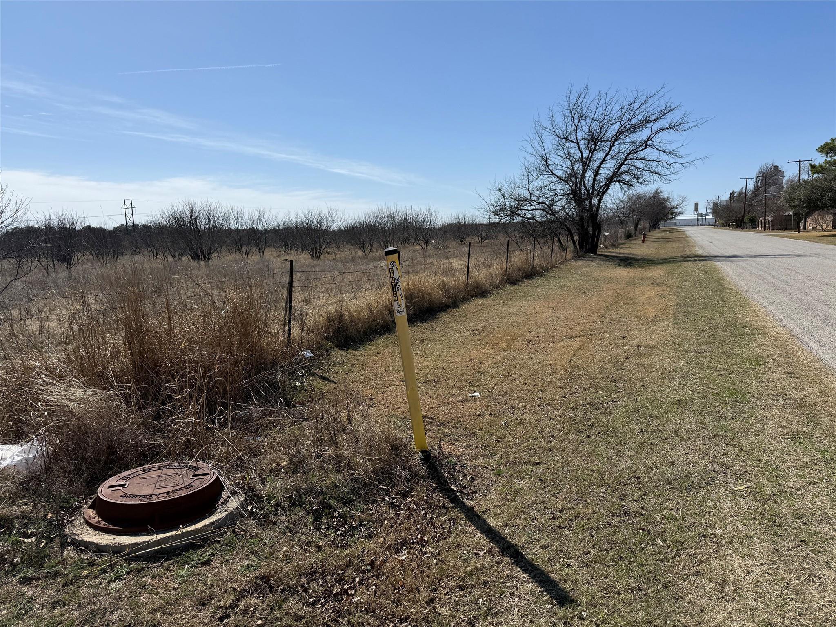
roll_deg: +0.9
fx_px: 580
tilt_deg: -7.4
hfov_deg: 71.6
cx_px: 418
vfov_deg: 56.8
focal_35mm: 24
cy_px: 314
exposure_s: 1/7353
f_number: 1.78
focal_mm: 6.76
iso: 80
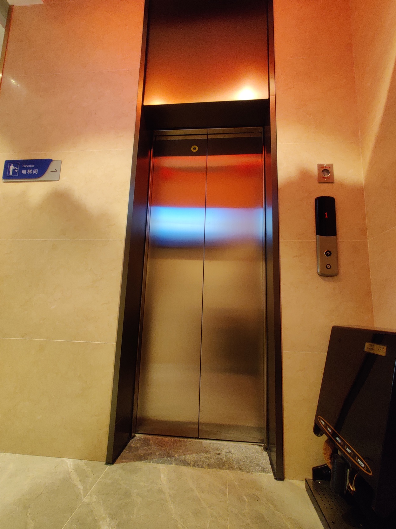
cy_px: 264
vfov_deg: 106.2
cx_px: 198
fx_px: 198
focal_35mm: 13
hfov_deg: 89.9
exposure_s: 1/25
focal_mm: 2.25
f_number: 2.2
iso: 1250
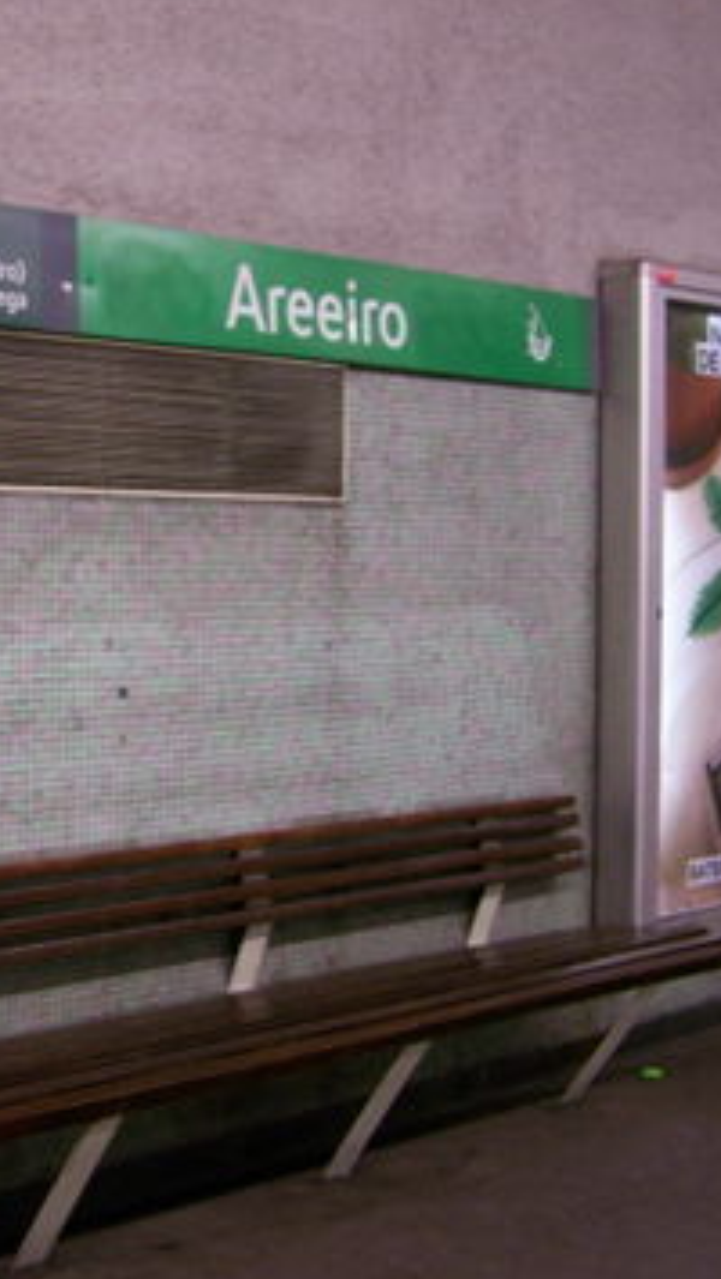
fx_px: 1901
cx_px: 101
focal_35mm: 56
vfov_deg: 37.2
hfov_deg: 21.1
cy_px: 634
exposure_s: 1/8
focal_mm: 6.3
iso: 160
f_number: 2.8
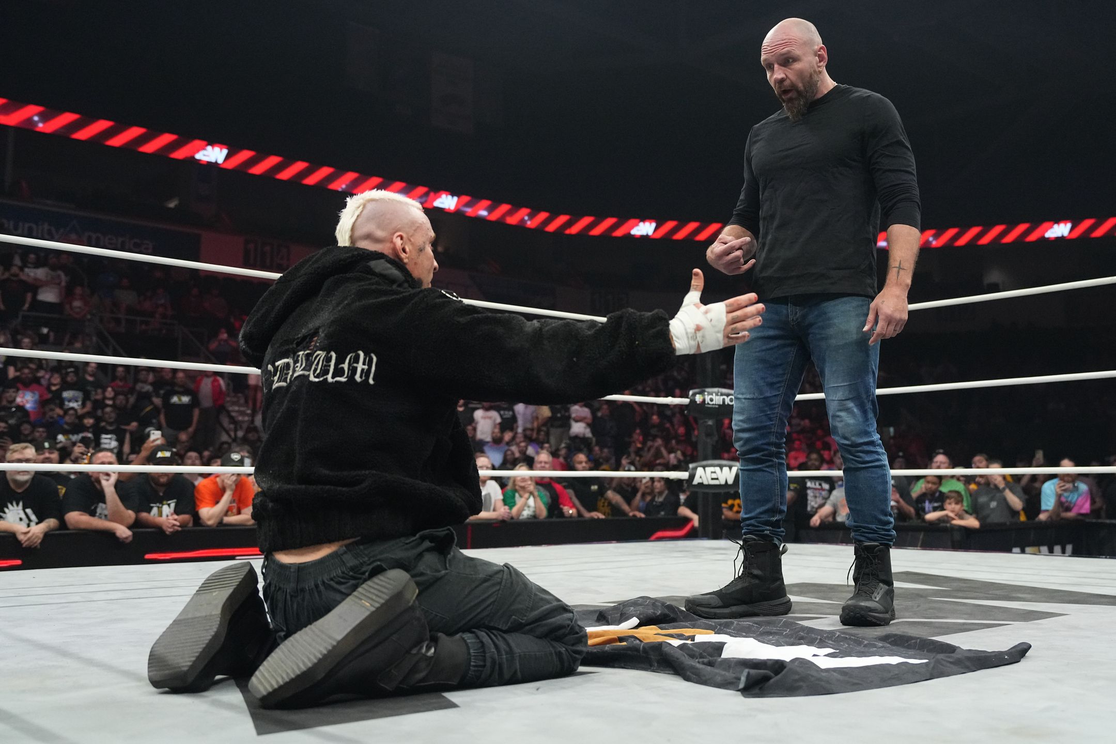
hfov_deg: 57.2
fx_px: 1023
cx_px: 558
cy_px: 372
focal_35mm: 33
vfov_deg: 40.0
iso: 5000
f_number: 3.2
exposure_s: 1/1000
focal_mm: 33
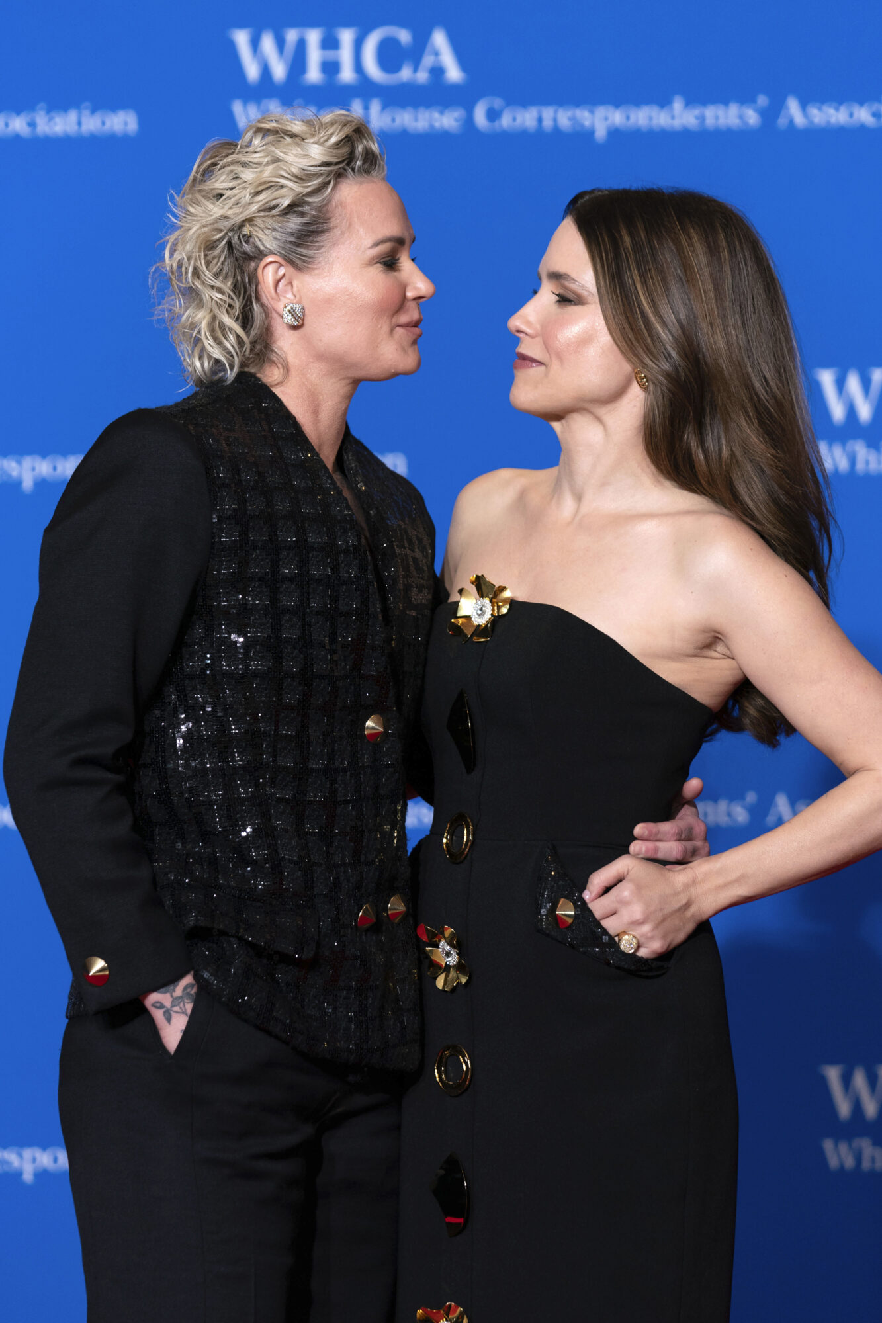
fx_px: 4116
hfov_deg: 12.2
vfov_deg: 18.3
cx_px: 441
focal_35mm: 112
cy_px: 662
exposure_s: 1/320
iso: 1250
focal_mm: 112
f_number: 3.5
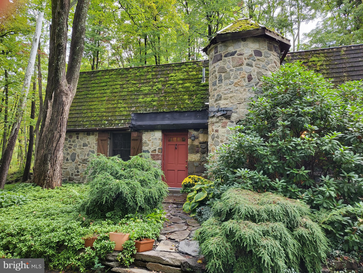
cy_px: 136
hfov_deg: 67.3
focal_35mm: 26
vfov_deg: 53.1
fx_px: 273
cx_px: 182
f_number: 1.8
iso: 64
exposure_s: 1/120
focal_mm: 4.25
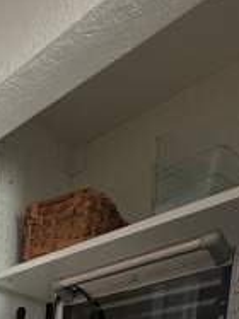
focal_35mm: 48
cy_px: 484
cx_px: -77
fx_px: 442
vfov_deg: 27.1
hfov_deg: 25.7
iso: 160
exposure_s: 1/120
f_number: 2.2
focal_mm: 2.22
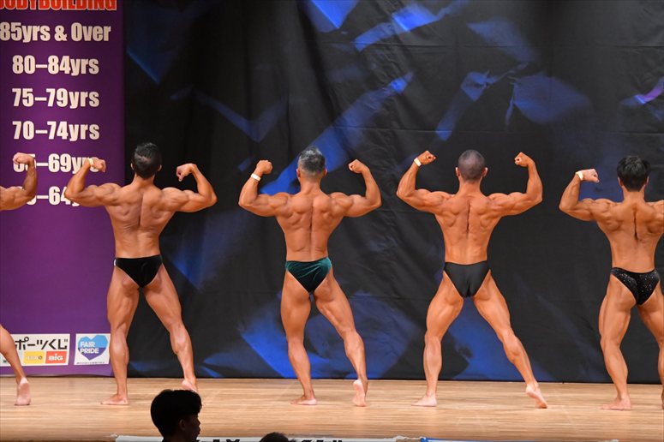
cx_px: 332
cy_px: 221
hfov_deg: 10.2
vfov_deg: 6.8
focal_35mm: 202
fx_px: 3724
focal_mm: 135
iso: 6400
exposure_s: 1/400
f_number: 5.6
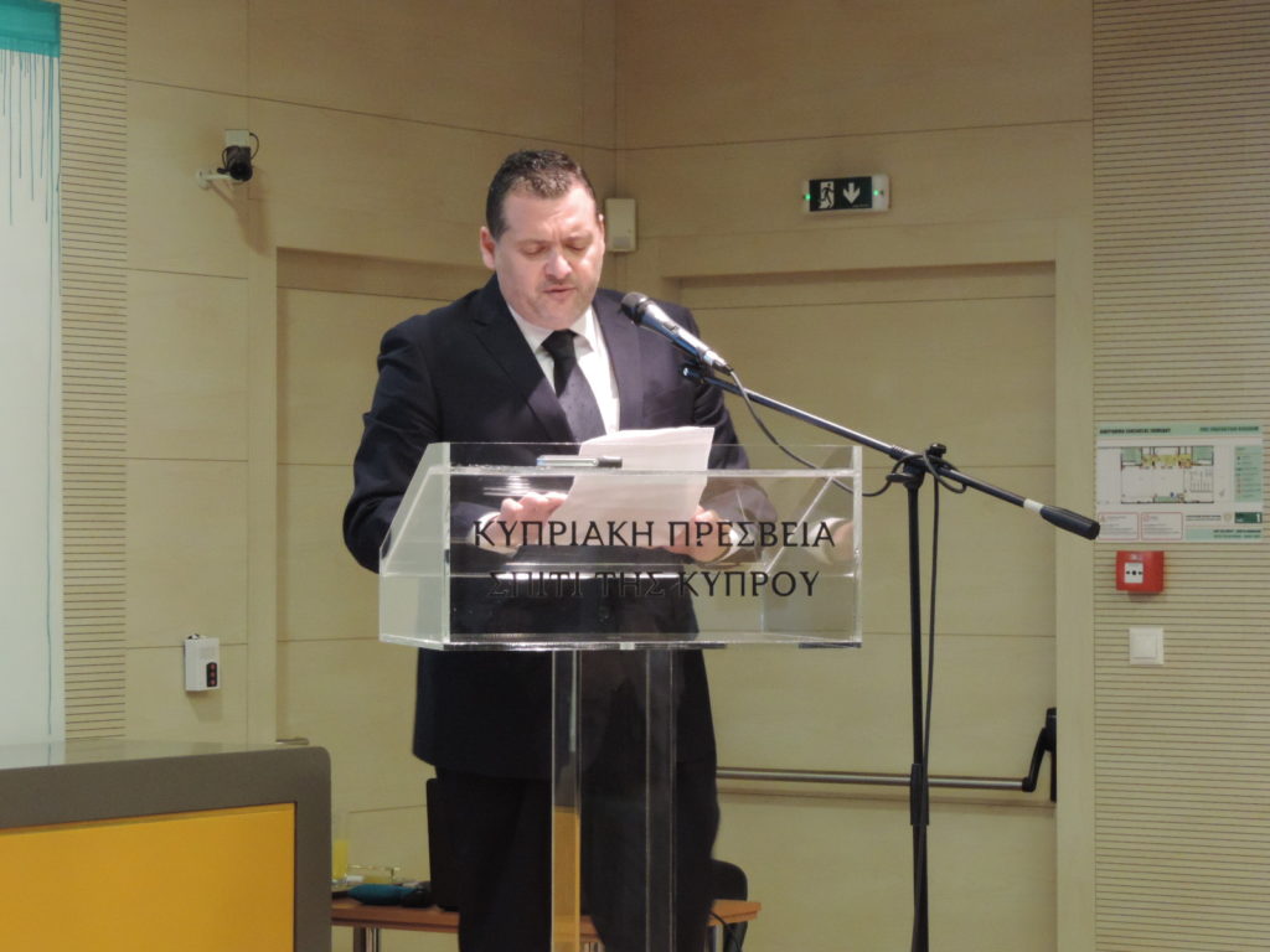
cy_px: 476
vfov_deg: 14.1
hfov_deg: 18.7
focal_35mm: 105
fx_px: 3852
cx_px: 635
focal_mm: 18.7
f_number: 4.2
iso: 800
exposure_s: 1/25
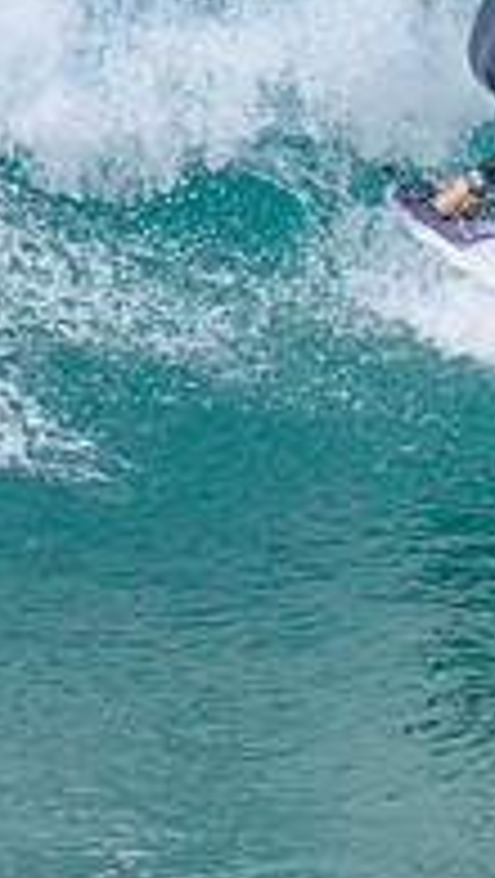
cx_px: 919
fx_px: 79607
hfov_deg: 0.4
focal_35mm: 3419
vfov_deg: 0.6
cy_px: 258
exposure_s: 1/2000
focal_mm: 800
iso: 400
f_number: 6.3
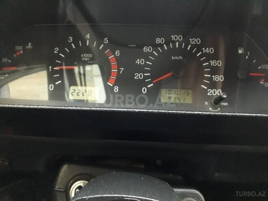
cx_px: 134
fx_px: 209
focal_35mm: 27
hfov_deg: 65.3
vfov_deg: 51.4
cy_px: 100
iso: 800
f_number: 1.9
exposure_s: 1/17
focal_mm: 3.6
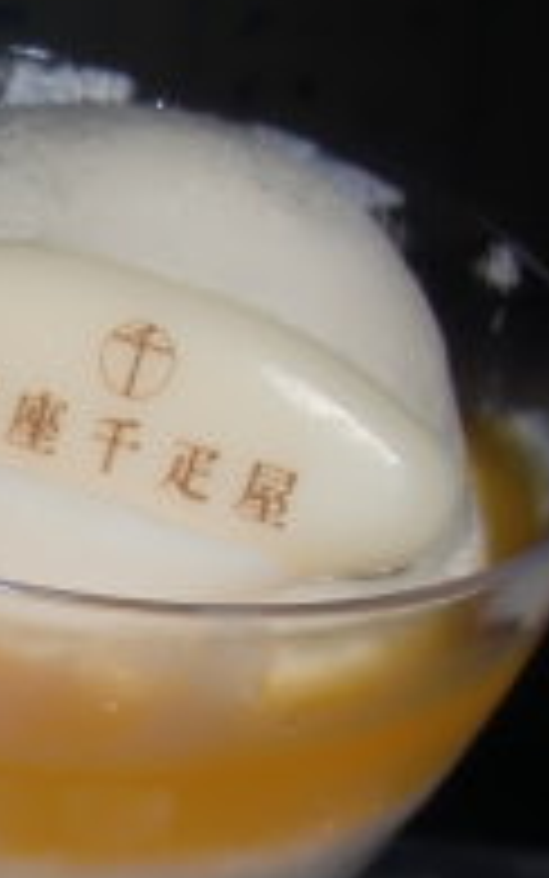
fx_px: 2990
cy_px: 792
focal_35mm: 125
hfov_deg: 9.7
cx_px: -603
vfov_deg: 16.5
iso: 64
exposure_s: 1/50
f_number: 7.9
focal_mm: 6.3
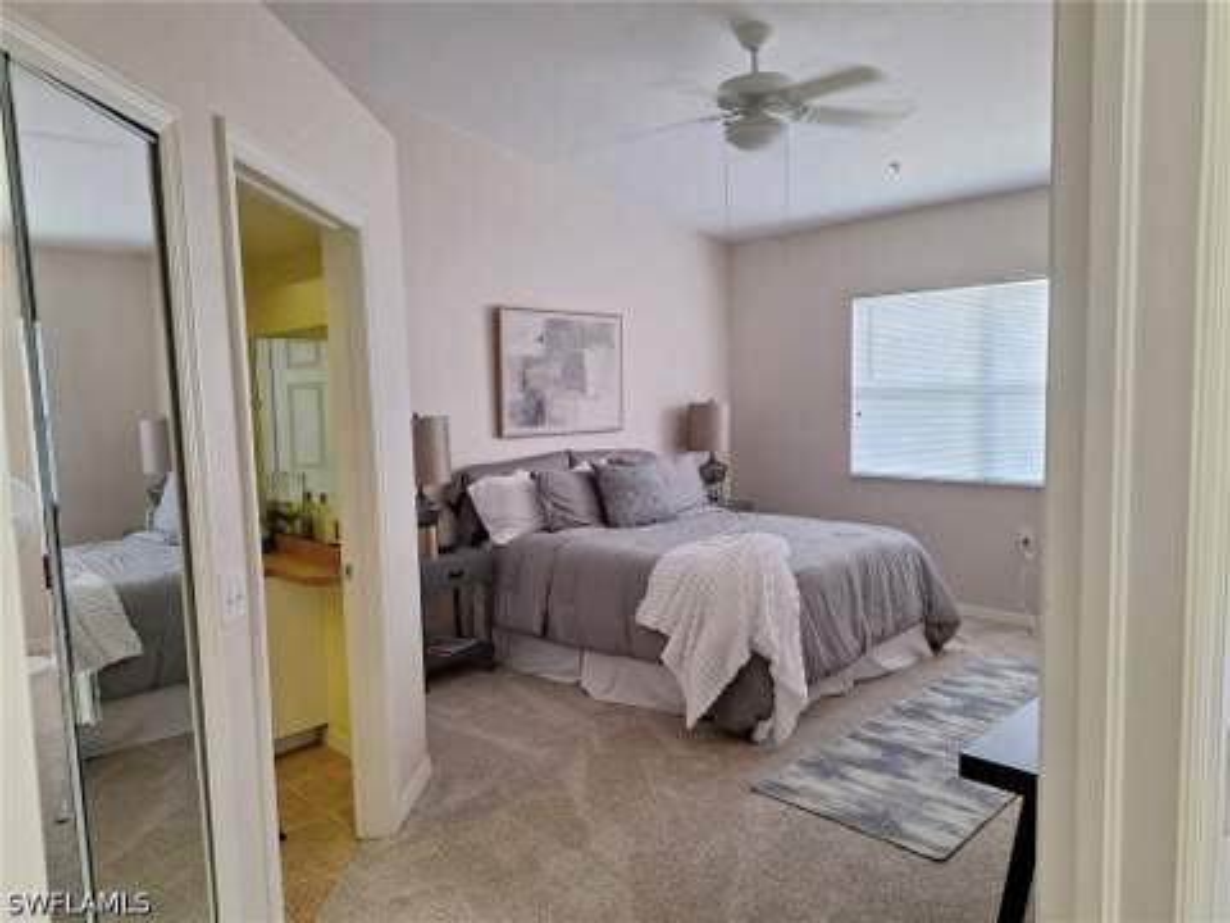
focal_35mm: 23
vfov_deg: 58.9
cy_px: 462
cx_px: 615
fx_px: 817
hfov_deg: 73.9
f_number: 1.8
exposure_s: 1/40
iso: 100
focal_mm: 5.54
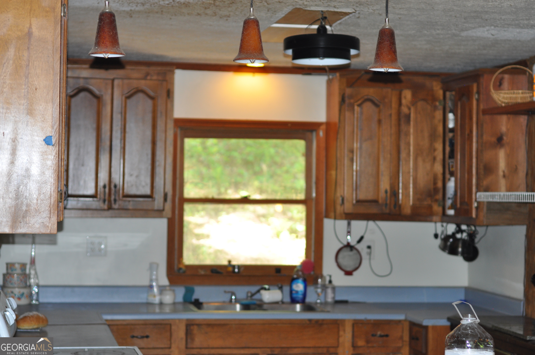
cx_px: 268
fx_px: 1113
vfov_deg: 18.1
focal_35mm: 75
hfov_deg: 27.0
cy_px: 178
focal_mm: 50
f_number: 2.8
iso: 360
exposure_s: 1/200
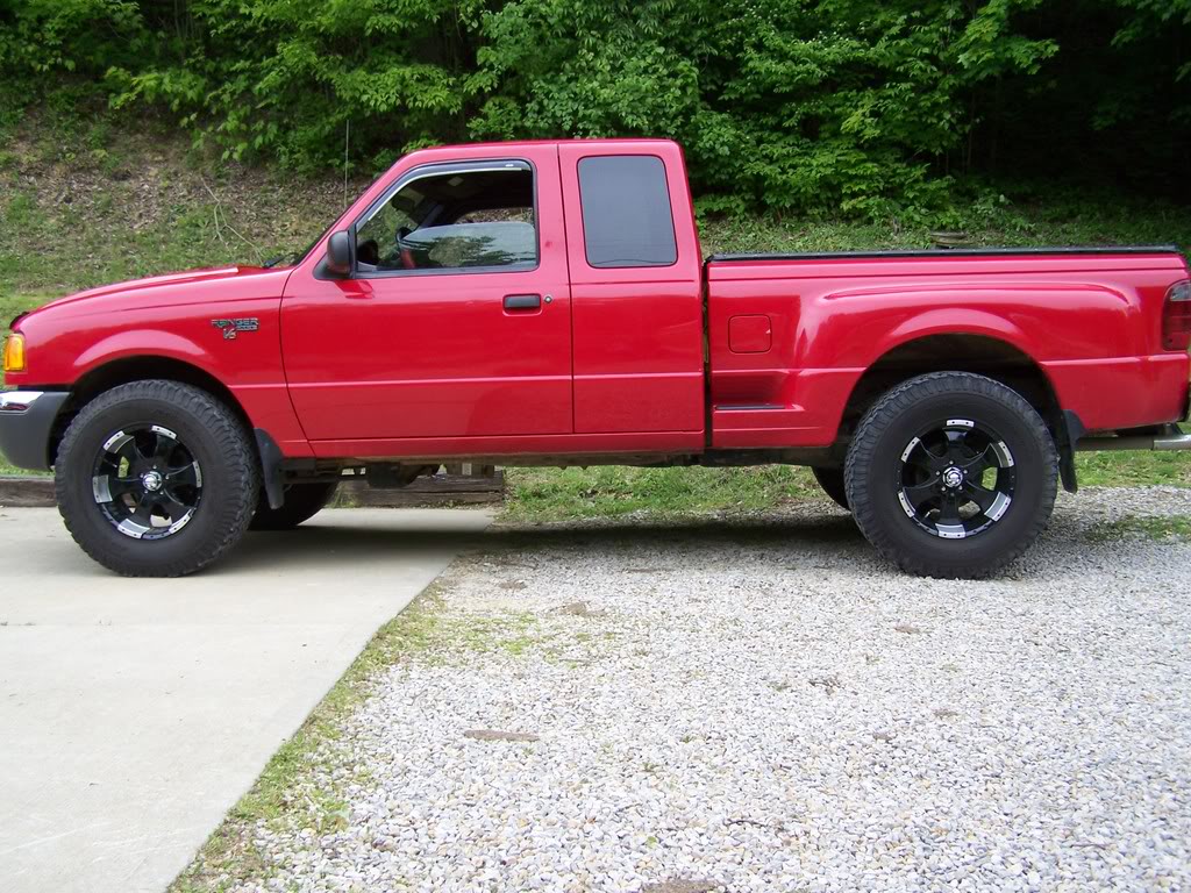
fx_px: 1307
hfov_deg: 49.0
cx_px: 596
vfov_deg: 37.7
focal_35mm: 38
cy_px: 446
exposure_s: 1/200
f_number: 2.8
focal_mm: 6.3
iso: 64
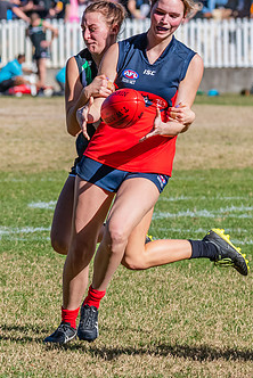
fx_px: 5501
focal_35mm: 523
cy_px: 177
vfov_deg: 3.9
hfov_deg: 2.6
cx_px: 132
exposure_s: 1/1600
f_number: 9
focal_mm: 220
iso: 800
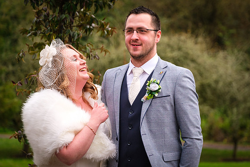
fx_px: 852
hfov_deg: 16.7
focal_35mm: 123
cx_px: 141
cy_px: 85
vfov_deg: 11.2
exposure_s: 1/160
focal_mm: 71.5
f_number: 2.8
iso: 800
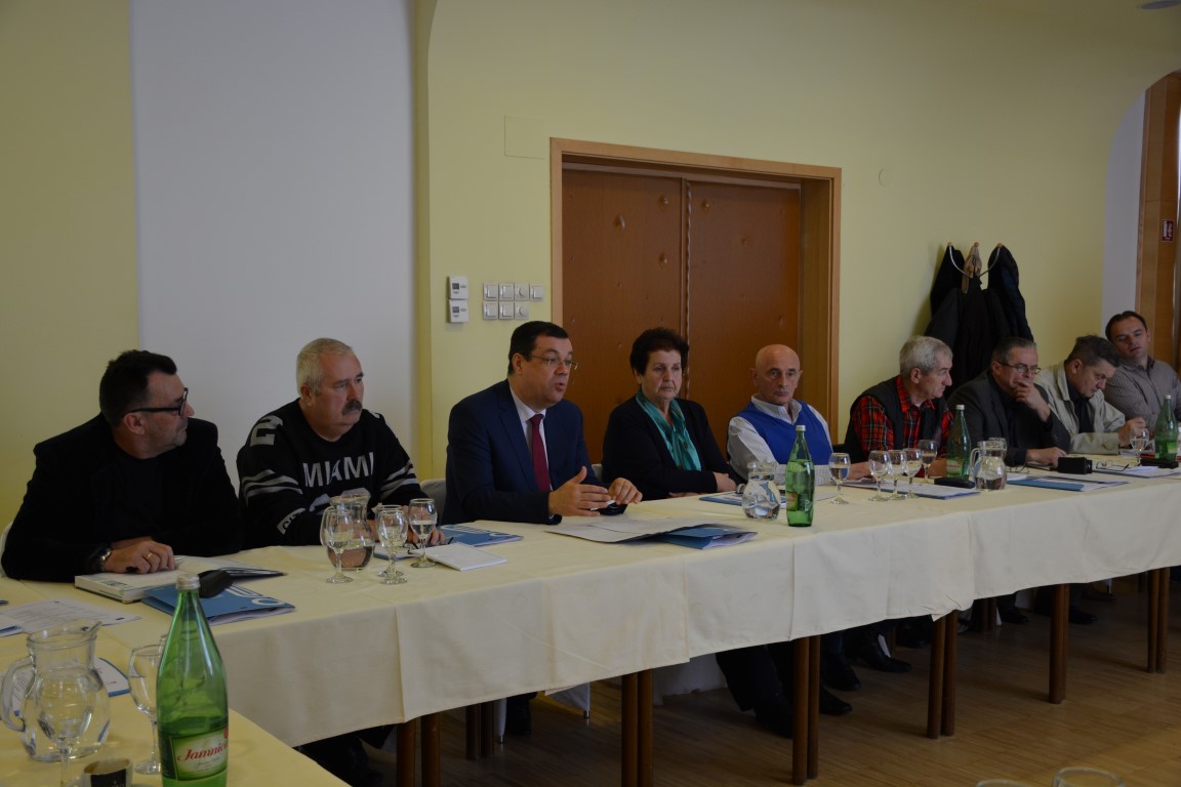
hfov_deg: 49.6
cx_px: 590
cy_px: 394
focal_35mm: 39
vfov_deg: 34.2
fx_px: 1279
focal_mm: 26
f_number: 4
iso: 400
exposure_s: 1/60
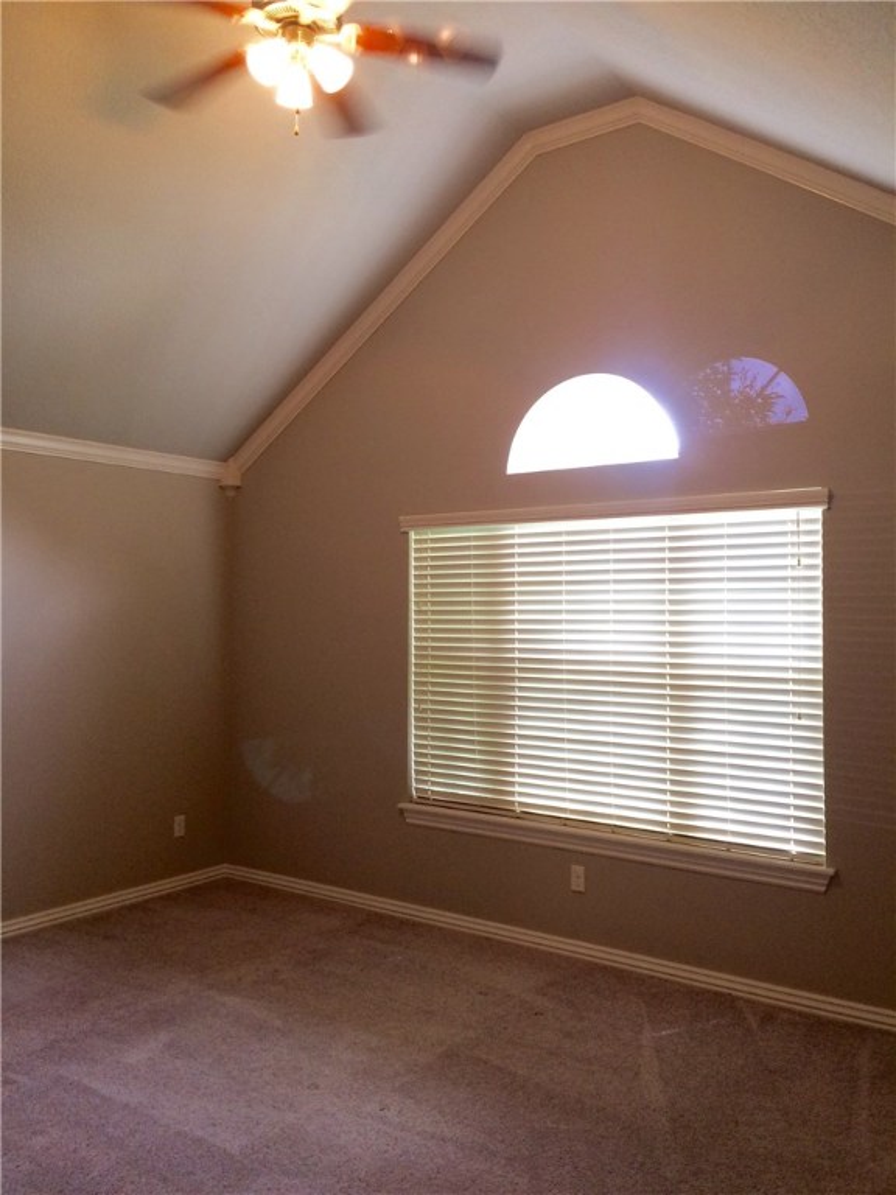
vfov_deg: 61.7
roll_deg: +0.9
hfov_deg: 48.2
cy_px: 598
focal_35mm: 29
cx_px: 448
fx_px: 1001
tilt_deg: +0.5
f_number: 2.2
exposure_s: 1/30
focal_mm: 4.15
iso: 64
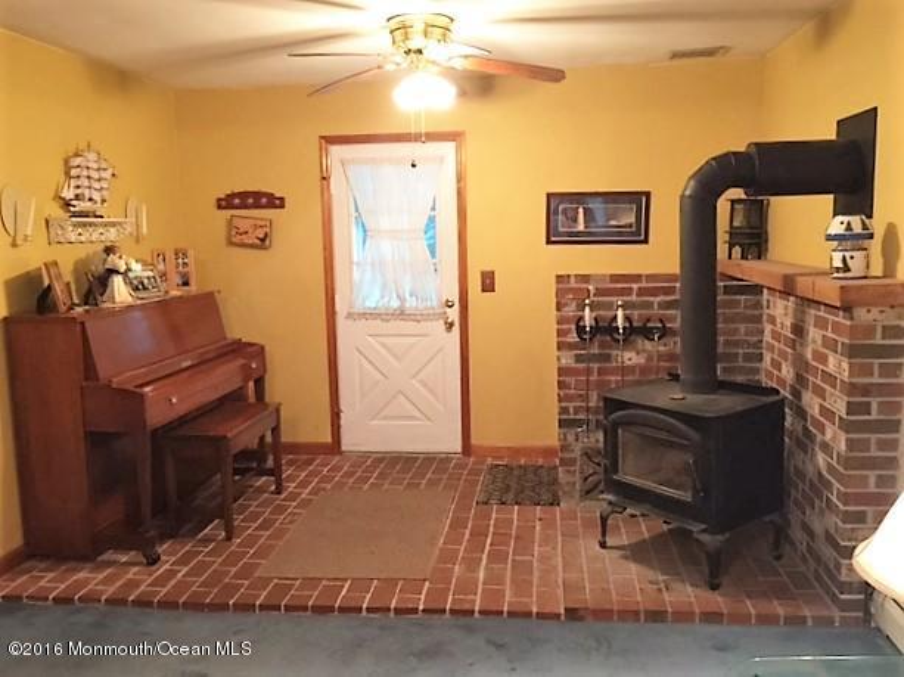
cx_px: 452
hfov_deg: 61.7
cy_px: 338
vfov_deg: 48.2
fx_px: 757
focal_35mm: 29
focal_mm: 4.15
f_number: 2.2
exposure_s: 1/15
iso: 125
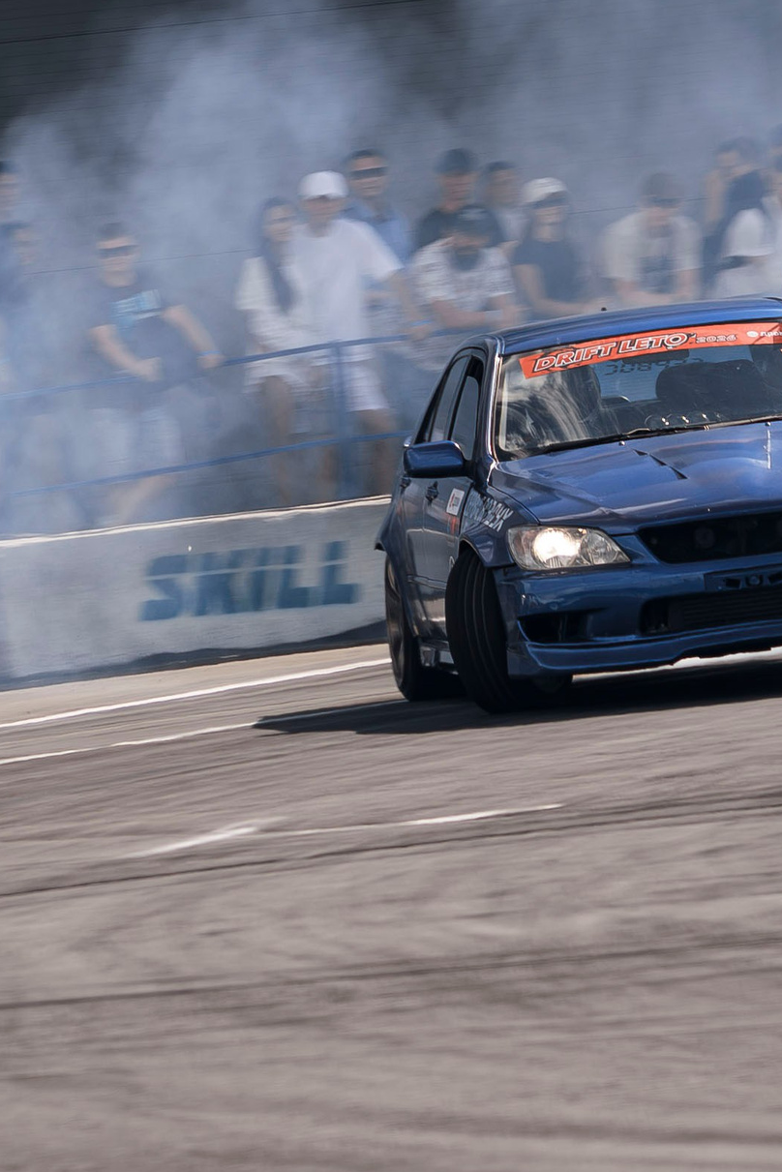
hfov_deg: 3.3
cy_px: 559
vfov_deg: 5.0
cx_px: -230
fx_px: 13416
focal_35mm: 412
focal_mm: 110
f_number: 8
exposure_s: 1/125
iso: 100
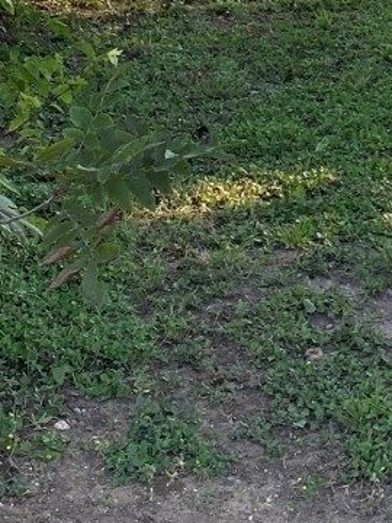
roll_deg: -0.3
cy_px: -17
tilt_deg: -6.6
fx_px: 1676
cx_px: 460
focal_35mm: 111
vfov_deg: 17.3
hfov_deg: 13.0
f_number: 1.8
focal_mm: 4.25
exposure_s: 1/519
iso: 32
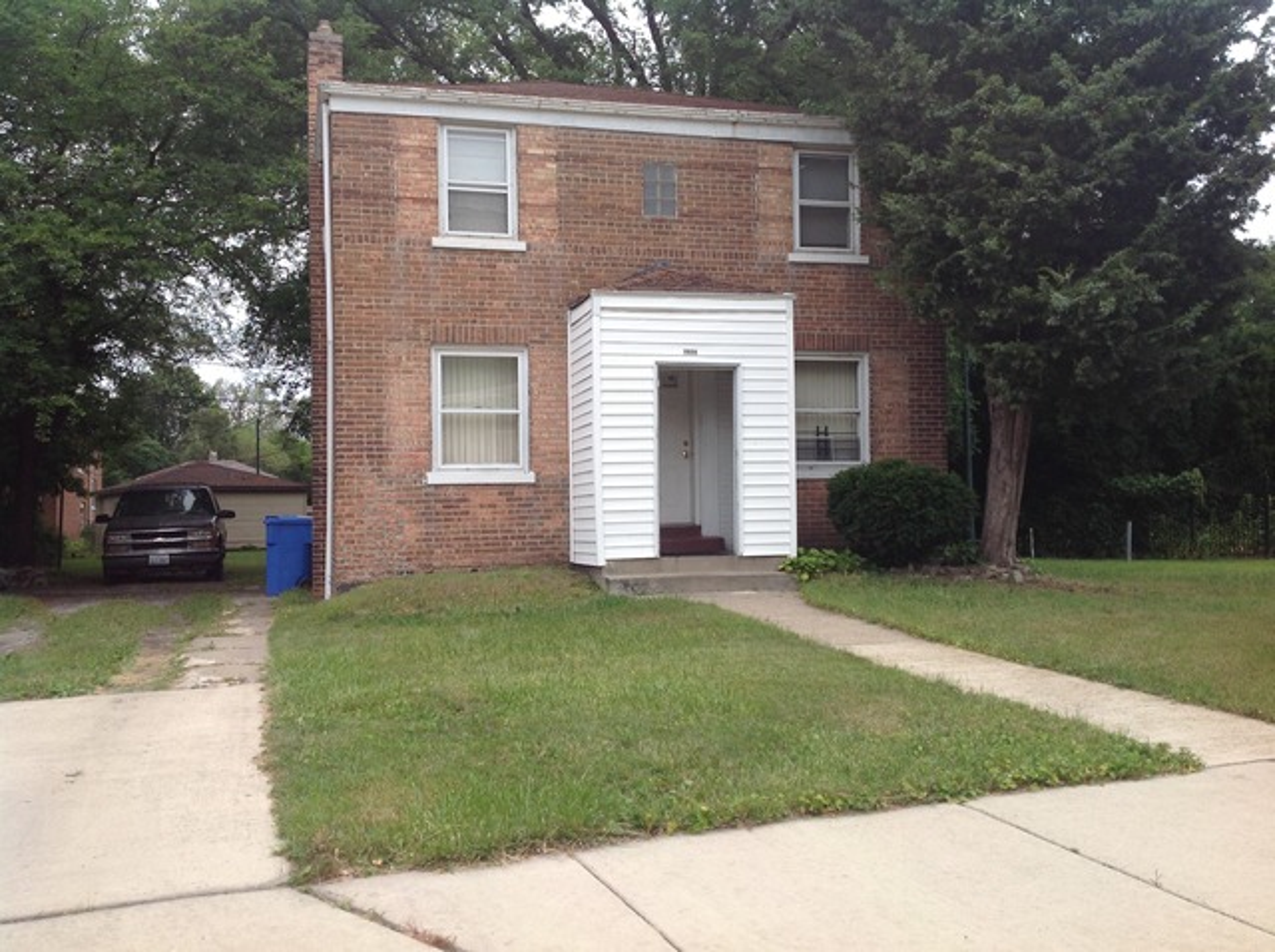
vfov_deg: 40.6
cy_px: 476
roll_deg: +0.2
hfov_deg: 52.7
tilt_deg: +1.7
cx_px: 638
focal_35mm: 35
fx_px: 1287
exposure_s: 1/1043
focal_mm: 4.28
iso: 50
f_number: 2.4
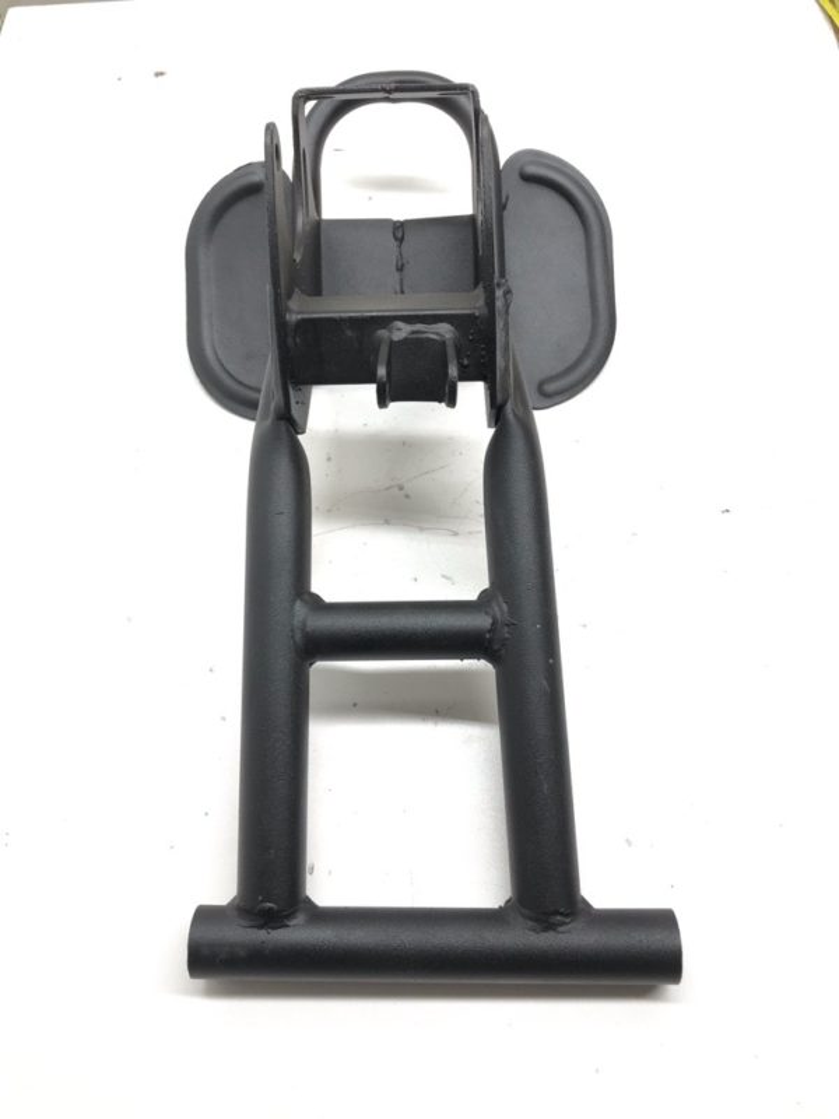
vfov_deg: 63.4
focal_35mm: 28
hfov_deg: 49.7
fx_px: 905
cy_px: 560
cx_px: 420
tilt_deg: -65.0
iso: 20
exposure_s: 1/60
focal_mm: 3.99
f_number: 1.8
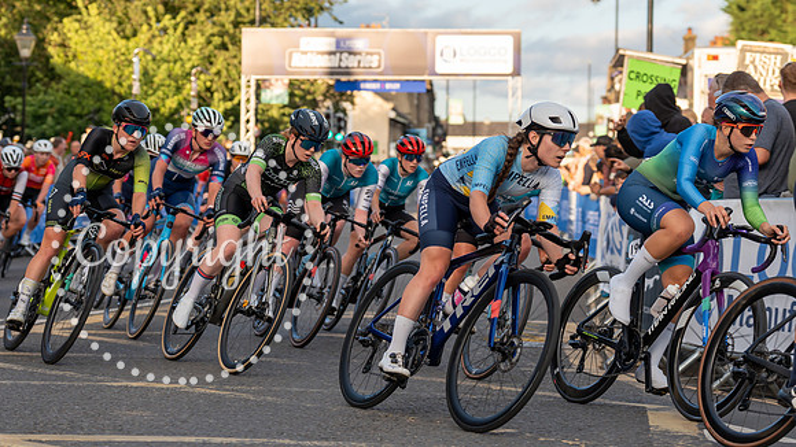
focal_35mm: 96
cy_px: 154
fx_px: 2019
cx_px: 393
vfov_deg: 12.6
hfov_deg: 22.3
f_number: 3.5
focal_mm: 75
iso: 250
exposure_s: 1/800
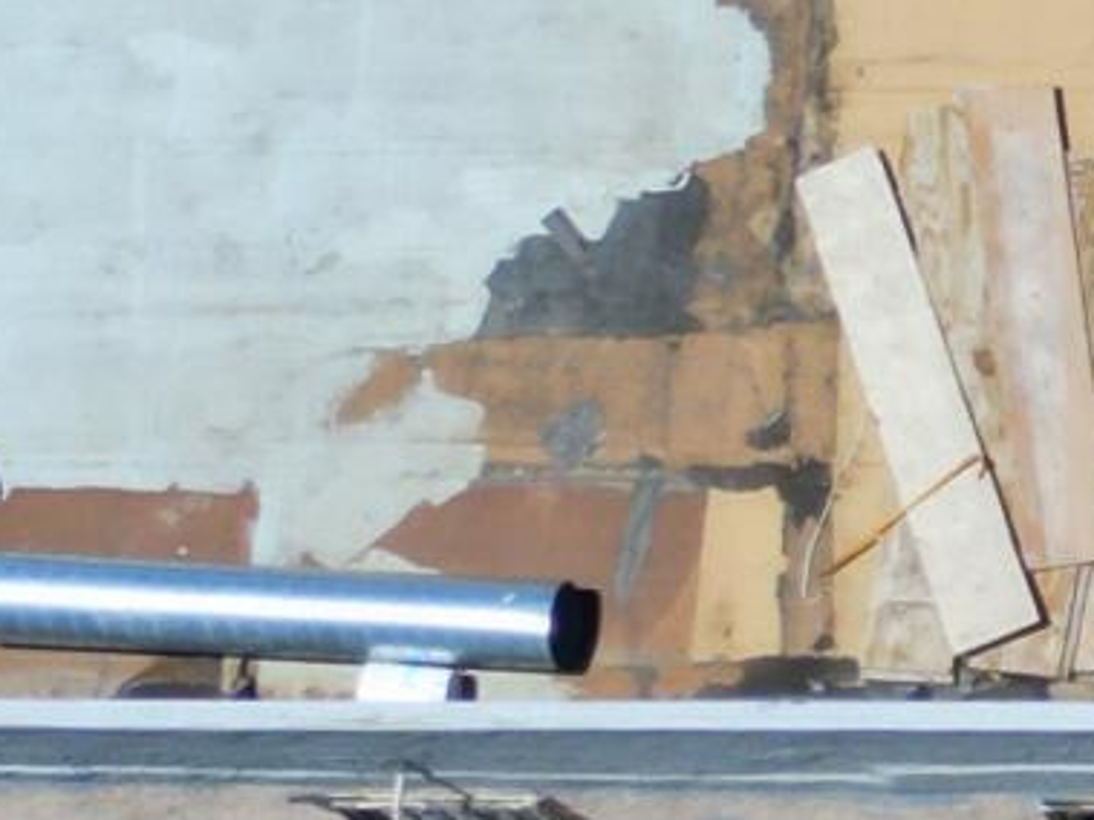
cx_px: 2511
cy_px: 335
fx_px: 6003
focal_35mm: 190
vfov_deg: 7.8
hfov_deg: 9.4
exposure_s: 1/5000
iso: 110
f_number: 1.7
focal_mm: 6.72
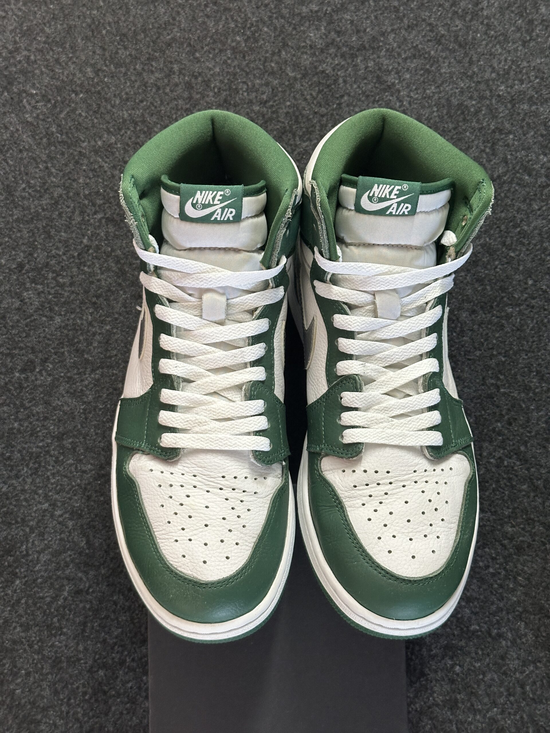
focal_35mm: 48
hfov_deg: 30.3
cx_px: 275
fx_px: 1017
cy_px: 366
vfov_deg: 39.7
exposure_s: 1/50
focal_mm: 6.86
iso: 200
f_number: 1.78
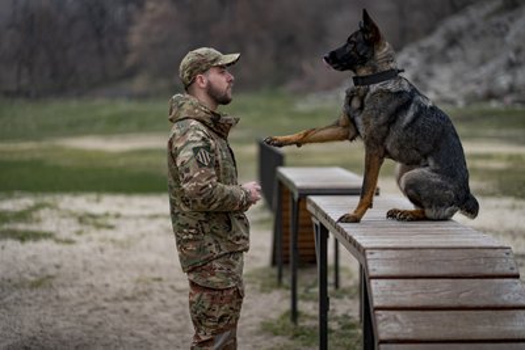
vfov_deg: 16.1
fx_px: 1240
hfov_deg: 23.9
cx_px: 262
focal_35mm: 85
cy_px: 175
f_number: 1.8
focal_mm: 85
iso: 100
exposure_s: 1/1600
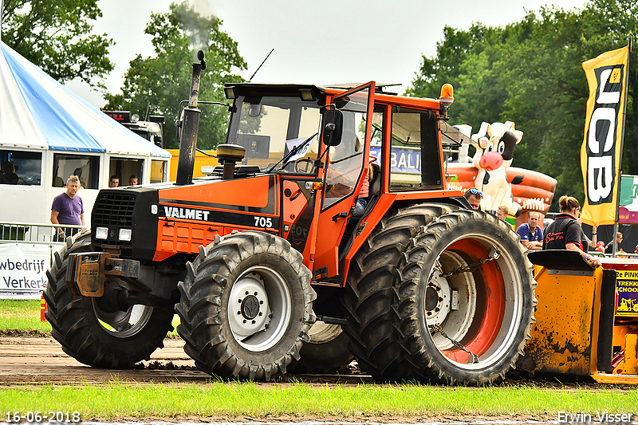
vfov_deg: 6.8
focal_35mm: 202
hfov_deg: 10.2
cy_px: 212
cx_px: 319
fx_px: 3588
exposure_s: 1/800
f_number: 9
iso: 500
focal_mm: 135
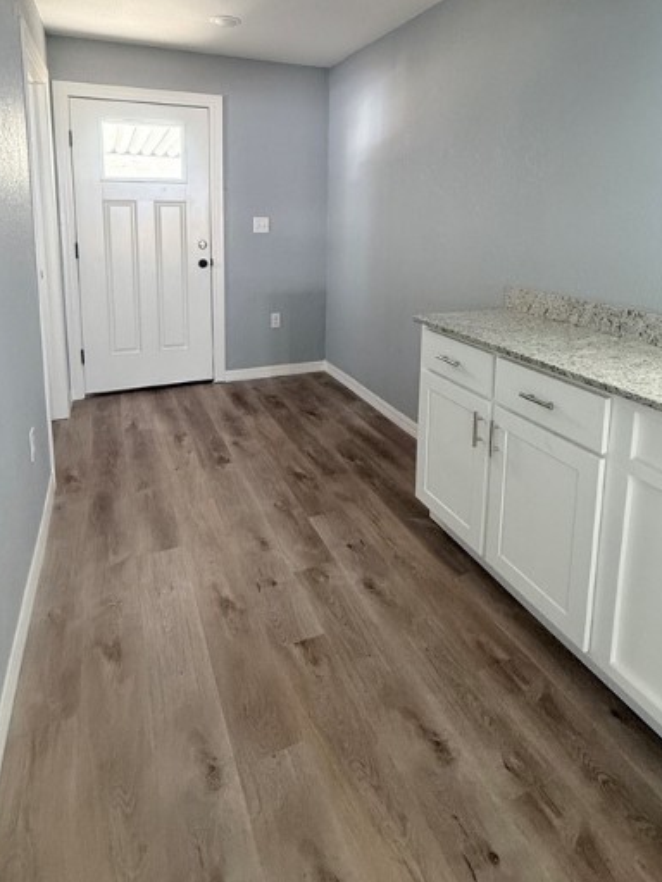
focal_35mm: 21
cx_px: 315
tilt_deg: -8.6
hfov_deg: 63.4
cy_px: 289
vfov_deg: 76.3
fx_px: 535
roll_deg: -1.3
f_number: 2.2
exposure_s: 1/64
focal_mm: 2.22
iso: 320
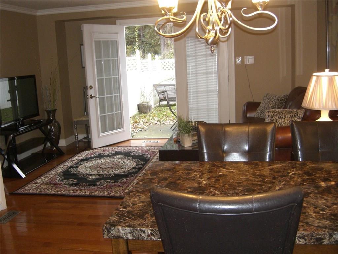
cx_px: 169
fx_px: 371
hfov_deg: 49.0
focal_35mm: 38
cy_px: 127
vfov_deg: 37.7
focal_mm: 7.9
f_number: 2.8
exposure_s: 1/60
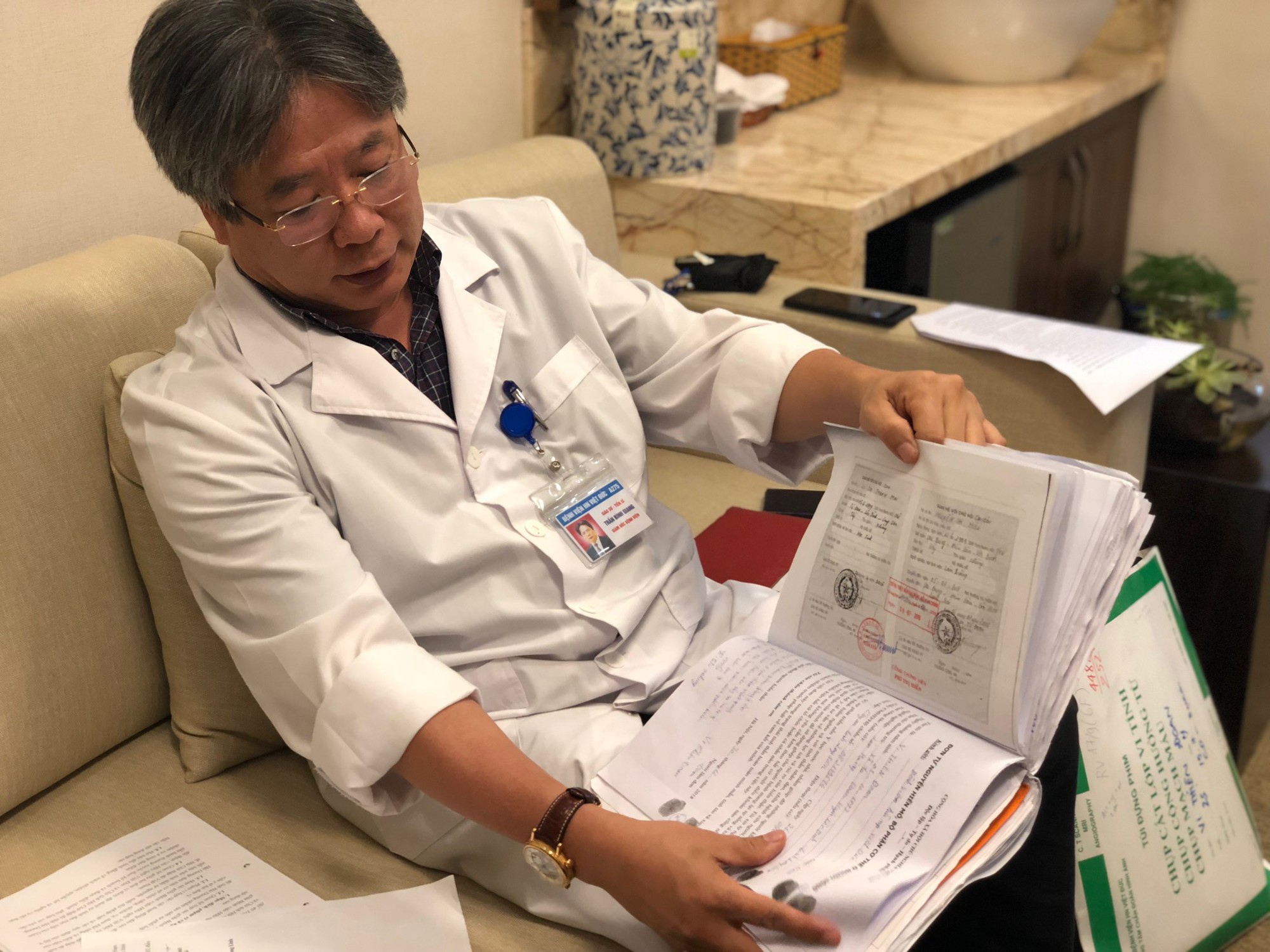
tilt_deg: -21.7
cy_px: 476
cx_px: 635
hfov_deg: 36.8
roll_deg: +0.0
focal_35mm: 52
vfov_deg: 28.0
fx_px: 1908
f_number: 2.4
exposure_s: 1/33
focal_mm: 6
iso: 125
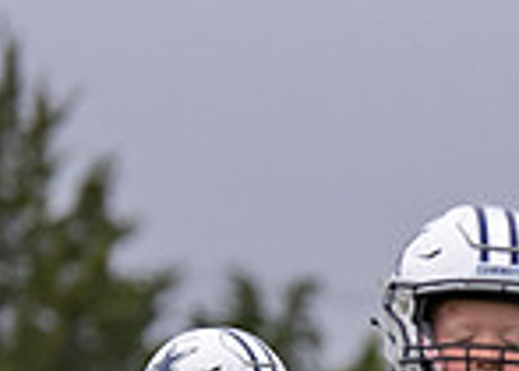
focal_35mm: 766
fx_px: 11291
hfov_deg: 2.6
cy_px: 624
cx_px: 1187
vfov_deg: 1.9
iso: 640
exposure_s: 1/1000
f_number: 2.8
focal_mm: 123
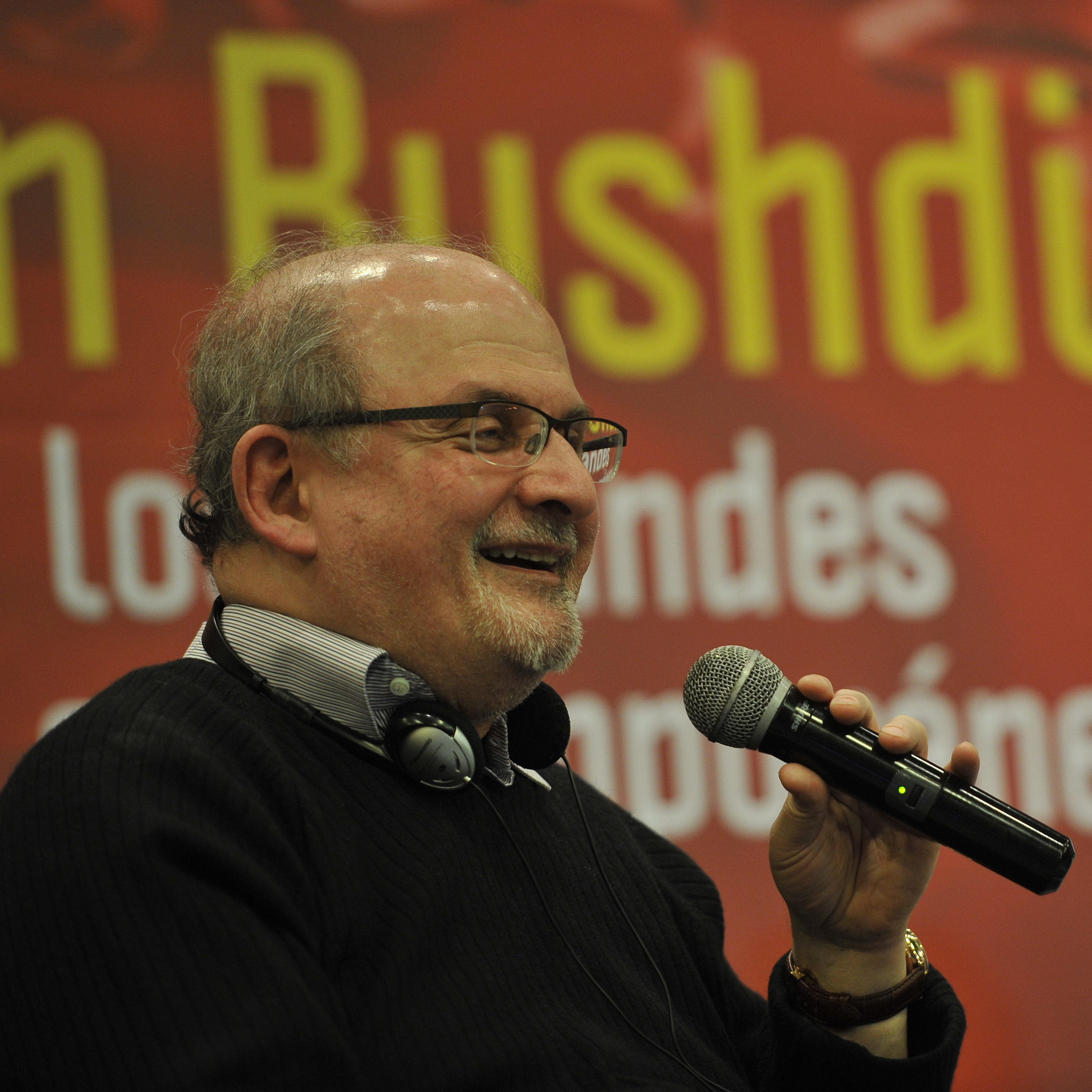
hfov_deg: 8.3
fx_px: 7531
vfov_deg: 8.3
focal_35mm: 211
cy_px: 545
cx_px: 763
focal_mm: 165
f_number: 2.8
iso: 1600
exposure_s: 1/100
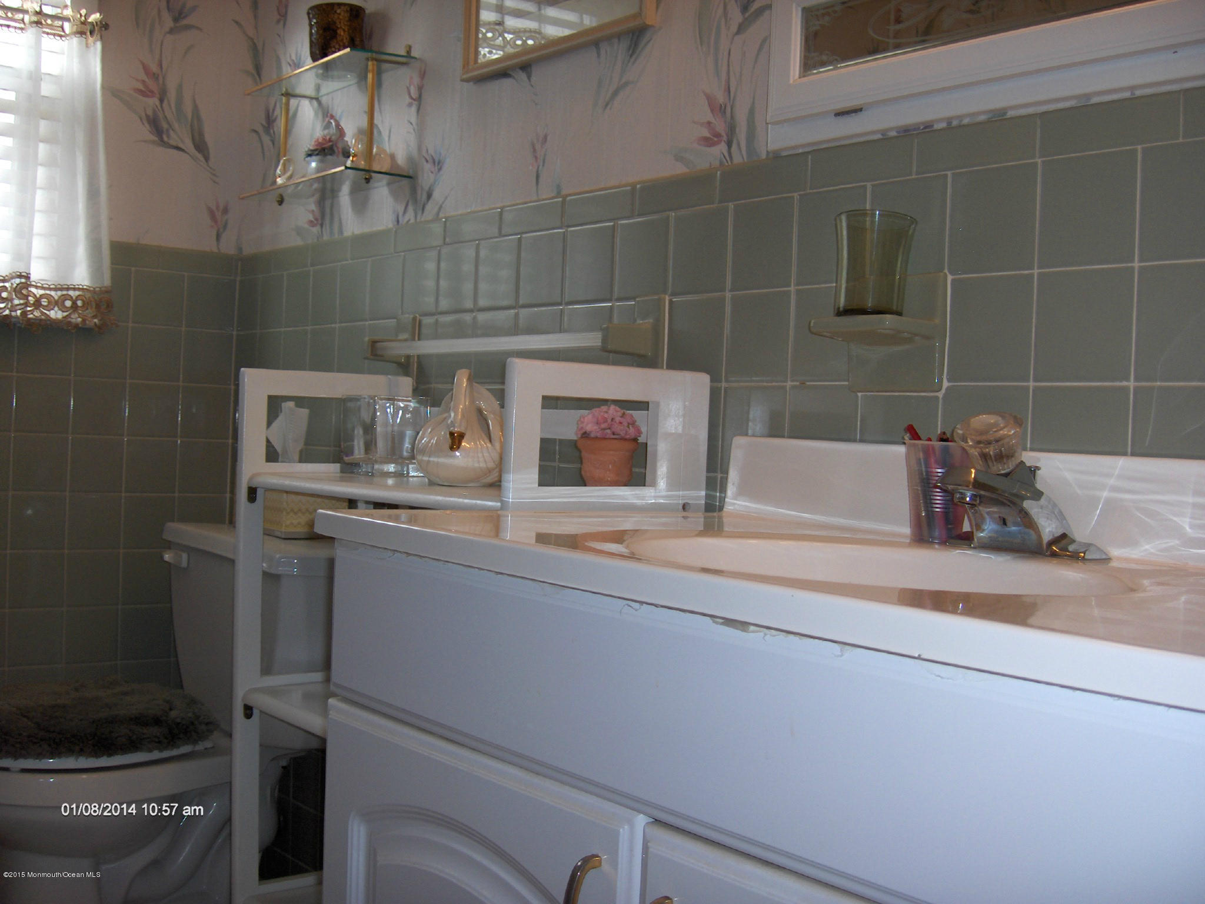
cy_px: 452
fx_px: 1358
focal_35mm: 39
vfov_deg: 36.8
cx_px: 602
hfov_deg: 47.9
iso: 100
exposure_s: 1/60
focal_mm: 8
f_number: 2.8
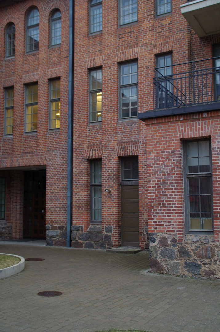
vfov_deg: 46.5
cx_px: 110
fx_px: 387
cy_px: 166
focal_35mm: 42
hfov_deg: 31.7
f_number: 4
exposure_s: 1/60
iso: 160
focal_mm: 28
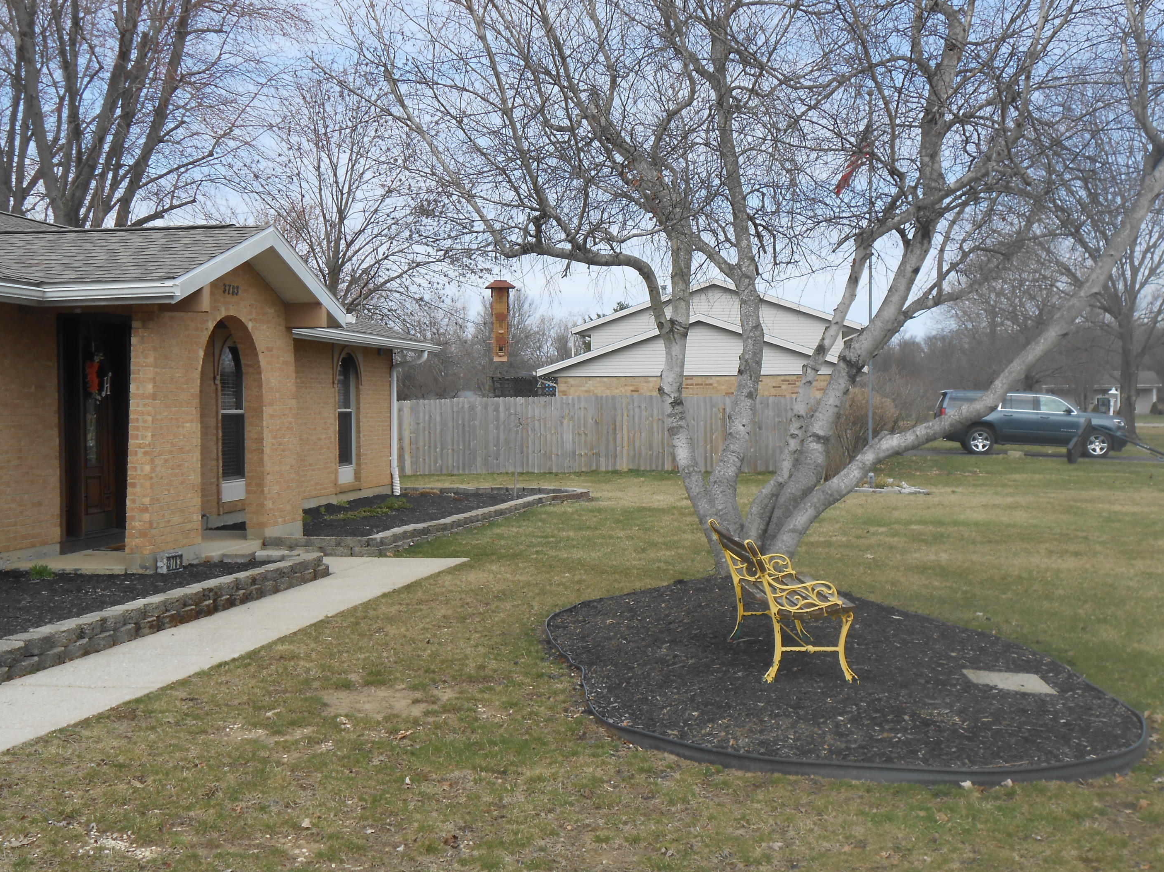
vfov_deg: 30.9
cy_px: 452
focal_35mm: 47
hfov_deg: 40.4
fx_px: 1580
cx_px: 561
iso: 80
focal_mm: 7.8
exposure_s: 1/400
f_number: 4.5
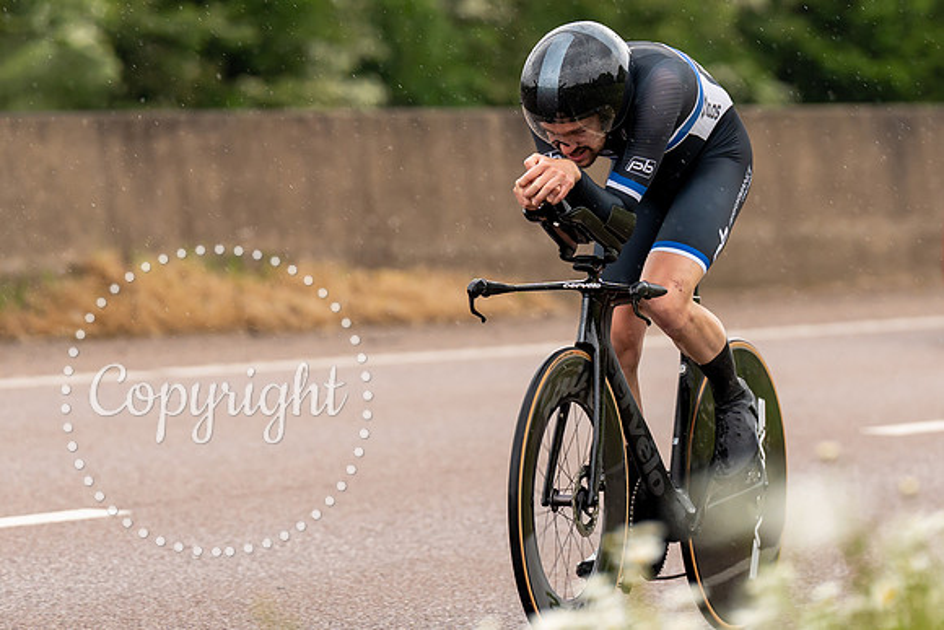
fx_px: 10737
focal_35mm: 409
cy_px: 181
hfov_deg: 5.0
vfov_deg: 3.4
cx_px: 600
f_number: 3.5
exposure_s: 1/1000
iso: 500
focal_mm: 200
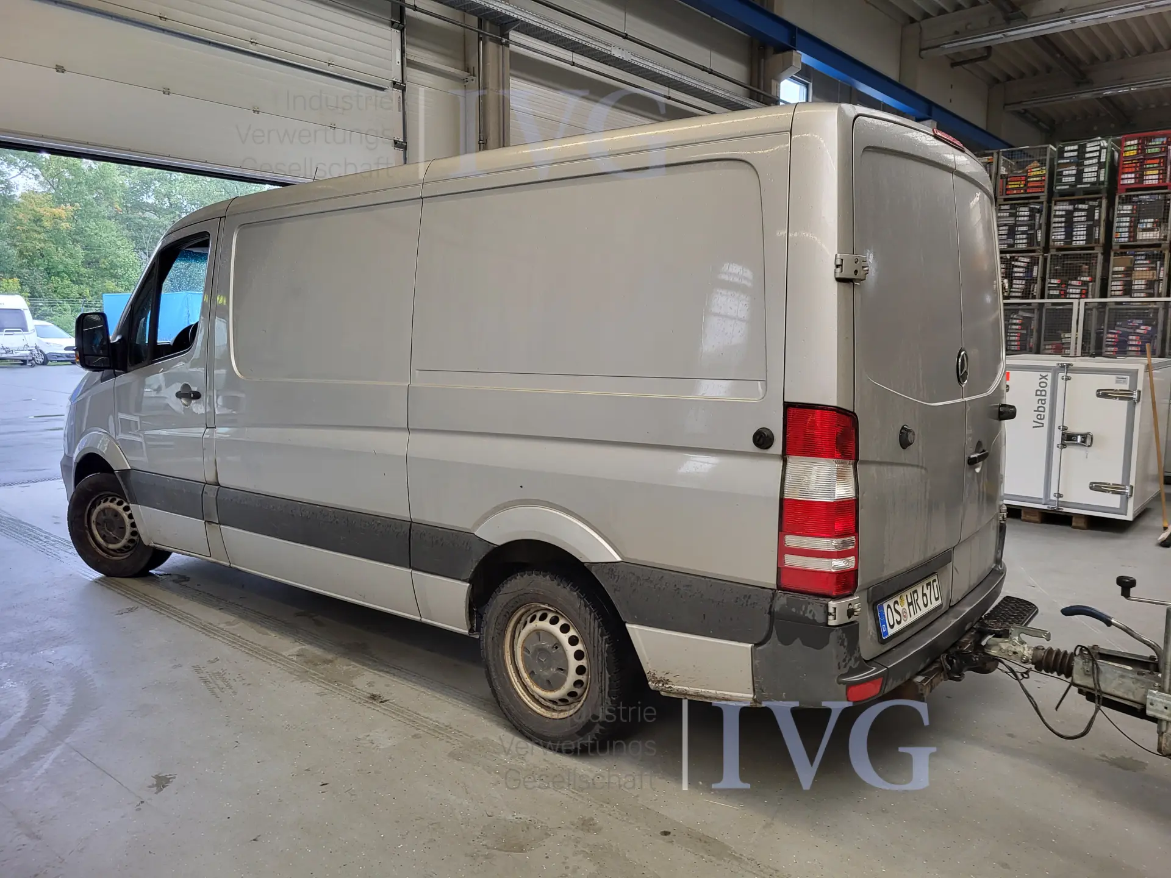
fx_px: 880
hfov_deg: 67.3
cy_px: 439
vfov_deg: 53.1
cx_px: 586
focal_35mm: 26
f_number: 1.8
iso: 125
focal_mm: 5.4
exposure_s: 1/100
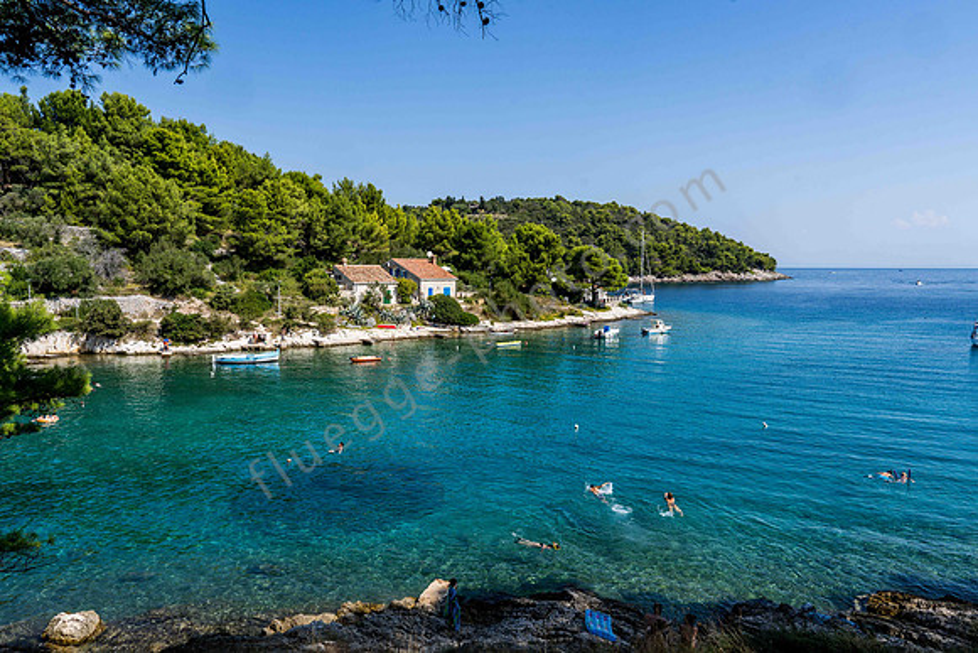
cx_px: 489
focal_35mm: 24
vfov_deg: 52.5
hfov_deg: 72.9
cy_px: 326
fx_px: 662
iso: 250
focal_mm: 24
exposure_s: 1/250
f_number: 11
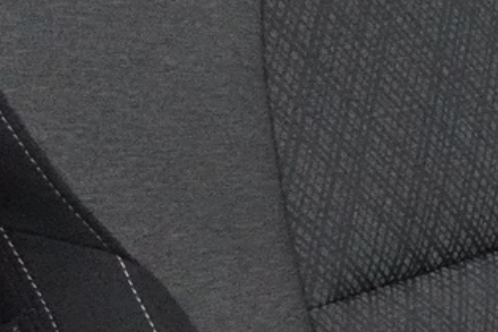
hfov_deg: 13.7
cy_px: 223
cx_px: 1217
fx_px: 1425
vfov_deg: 13.3
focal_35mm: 103
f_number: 2
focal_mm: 7.6
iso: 3200
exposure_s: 1/80
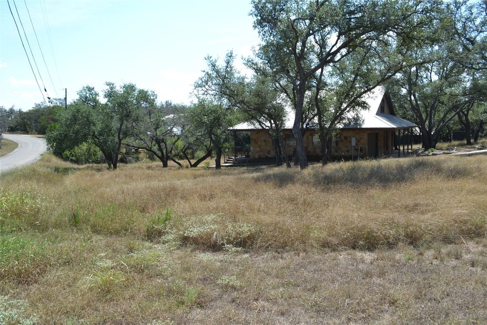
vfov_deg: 47.9
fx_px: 365
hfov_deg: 67.4
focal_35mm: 27
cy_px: 162
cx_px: 244
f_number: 7.1
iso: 100
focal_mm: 18
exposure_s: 1/200
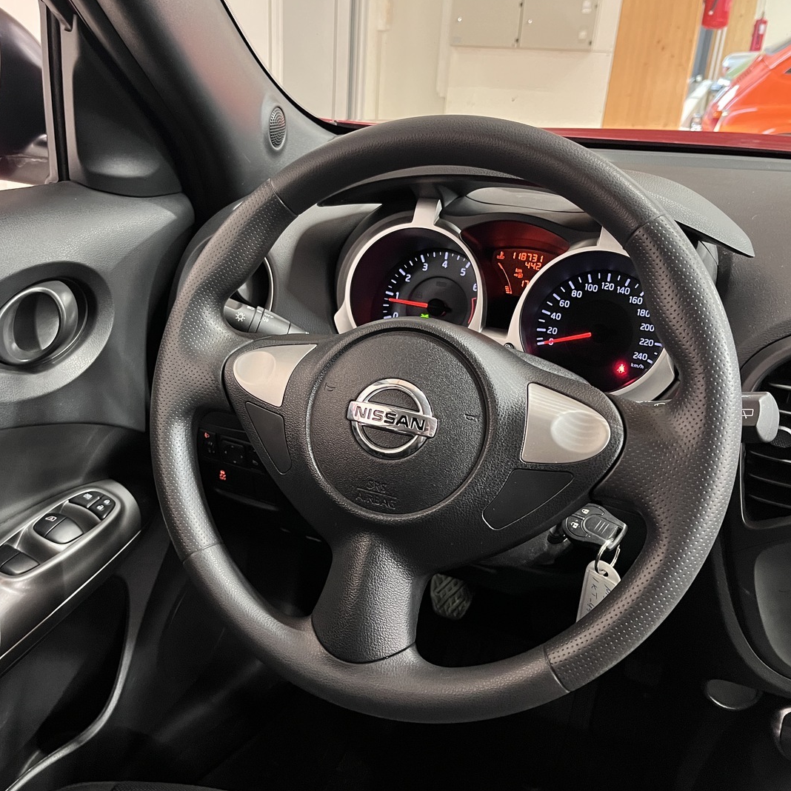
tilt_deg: -25.4
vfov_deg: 52.5
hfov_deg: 52.3
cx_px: 327
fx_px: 801
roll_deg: -1.3
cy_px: 396
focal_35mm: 31
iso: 640
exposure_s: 1/39
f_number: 1.6
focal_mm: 5.1
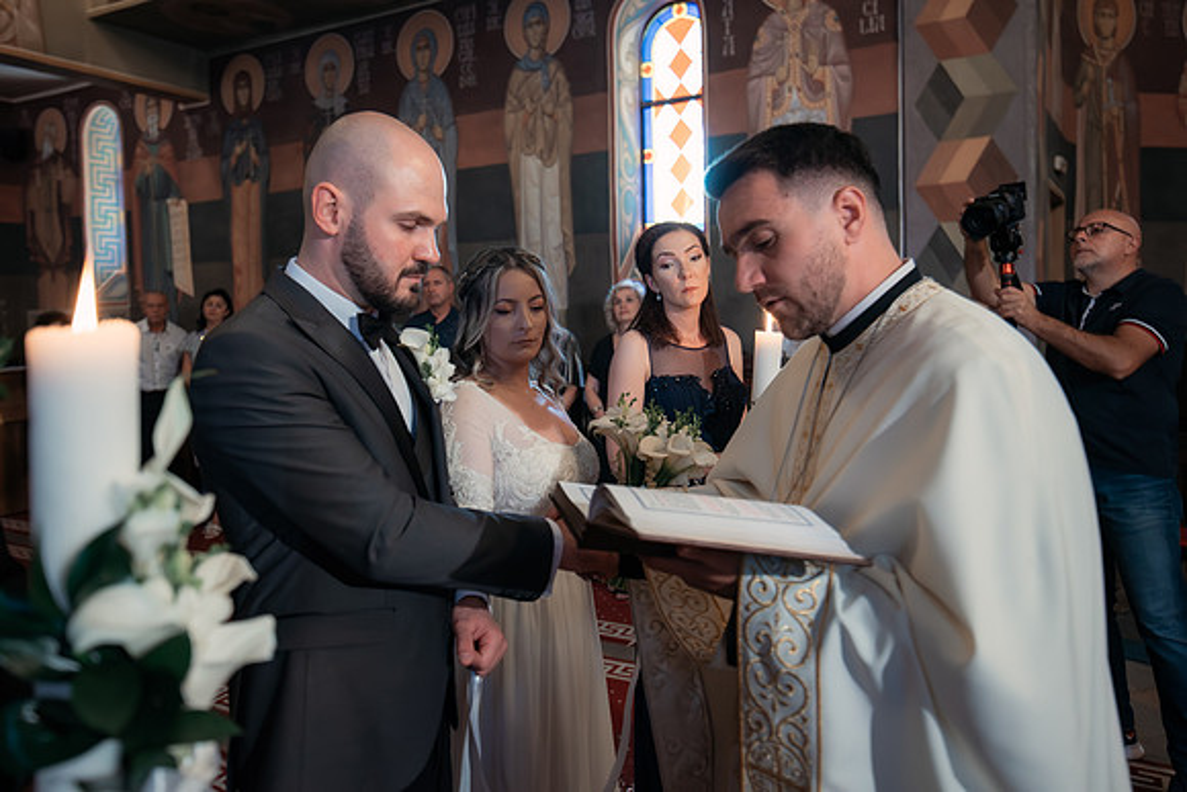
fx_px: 898
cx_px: 541
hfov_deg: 66.8
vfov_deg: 47.5
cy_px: 361
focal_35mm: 27
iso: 3200
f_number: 2.8
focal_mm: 25
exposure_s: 1/200
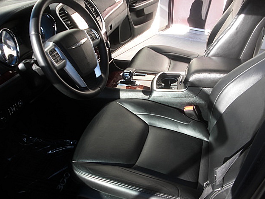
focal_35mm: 37
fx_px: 283
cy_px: 101
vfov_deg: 38.7
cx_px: 131
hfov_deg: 50.1
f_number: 2.8
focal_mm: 6.3
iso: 50
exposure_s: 1/100
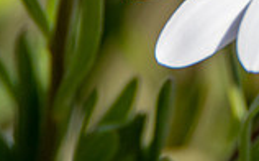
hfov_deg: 0.5
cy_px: -198
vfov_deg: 0.3
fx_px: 28435
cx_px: 430
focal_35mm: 4037
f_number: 10
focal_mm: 600
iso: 200
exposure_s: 1/1250
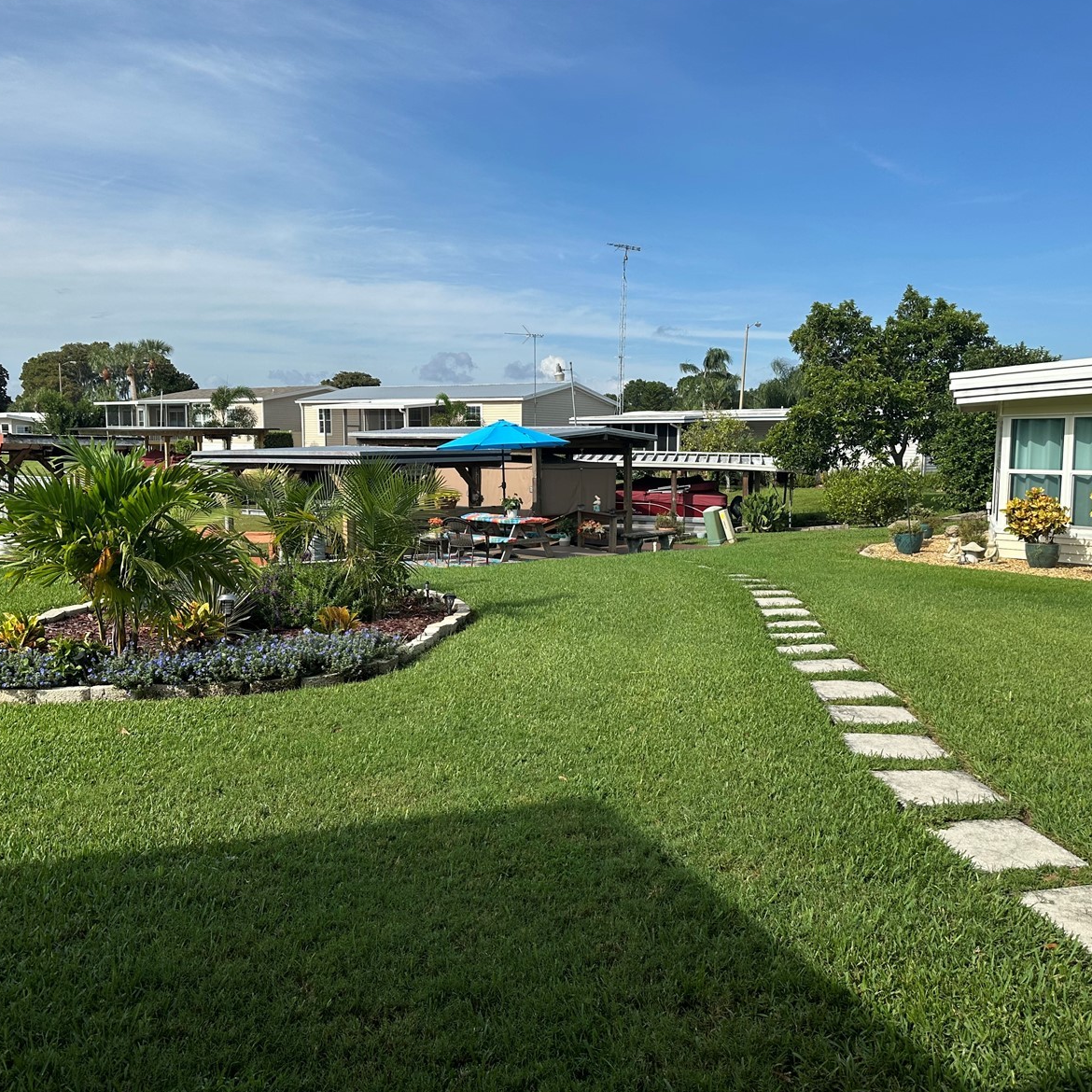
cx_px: 615
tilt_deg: -5.1
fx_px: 1035
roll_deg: -1.2
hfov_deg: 55.5
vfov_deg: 55.6
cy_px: 546
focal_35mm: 29
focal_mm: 6.86
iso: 80
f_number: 1.78
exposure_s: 1/4762
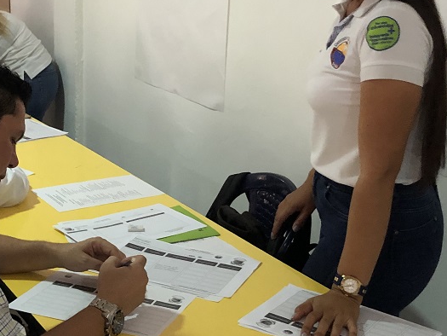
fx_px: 827
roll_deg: -0.1
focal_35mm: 64
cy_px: 127
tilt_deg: -12.2
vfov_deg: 22.9
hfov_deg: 30.2
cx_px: 176
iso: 80
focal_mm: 3.99
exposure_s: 1/15
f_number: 1.8
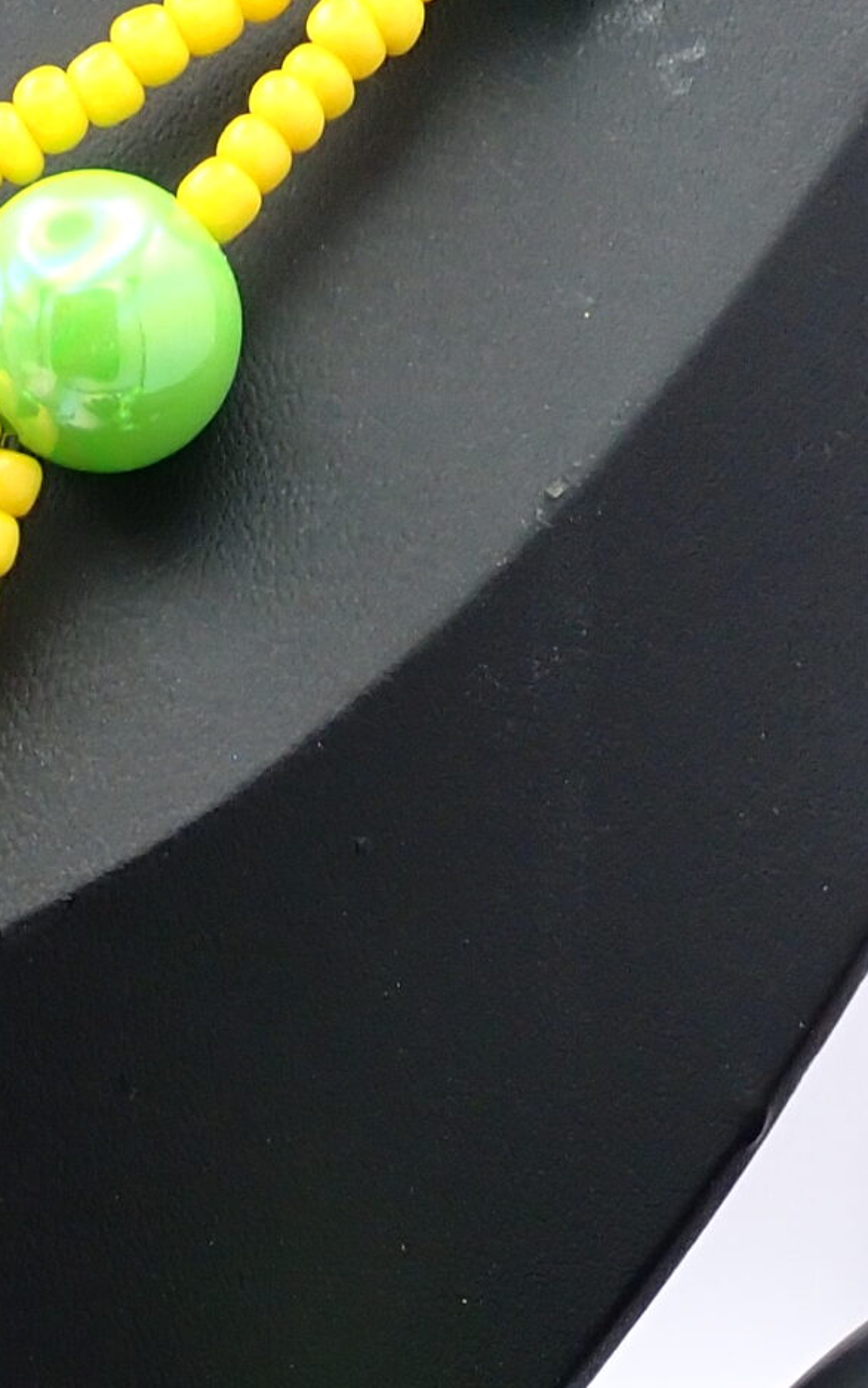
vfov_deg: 17.7
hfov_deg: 11.9
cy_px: 1803
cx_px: 538
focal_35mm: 110
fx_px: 4162
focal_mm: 6.83
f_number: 2.7
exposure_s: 1/60
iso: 200
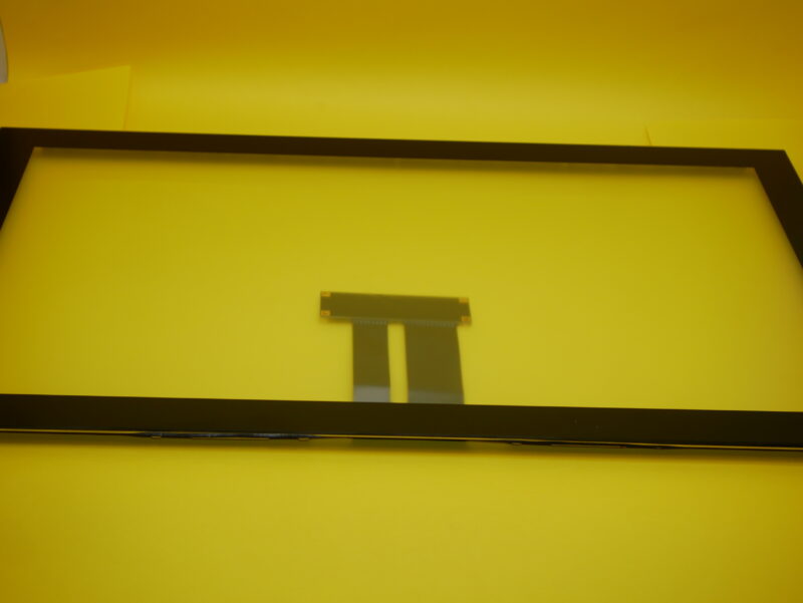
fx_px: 1393
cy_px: 302
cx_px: 402
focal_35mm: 60
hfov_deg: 32.2
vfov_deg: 24.4
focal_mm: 30
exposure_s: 1/125
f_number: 4.5
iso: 200
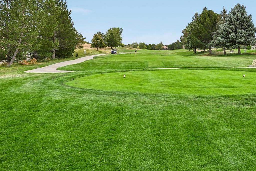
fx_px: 334
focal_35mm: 47
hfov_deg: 40.9
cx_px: 188
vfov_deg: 28.2
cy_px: 42
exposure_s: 1/80
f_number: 8
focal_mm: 30
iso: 64
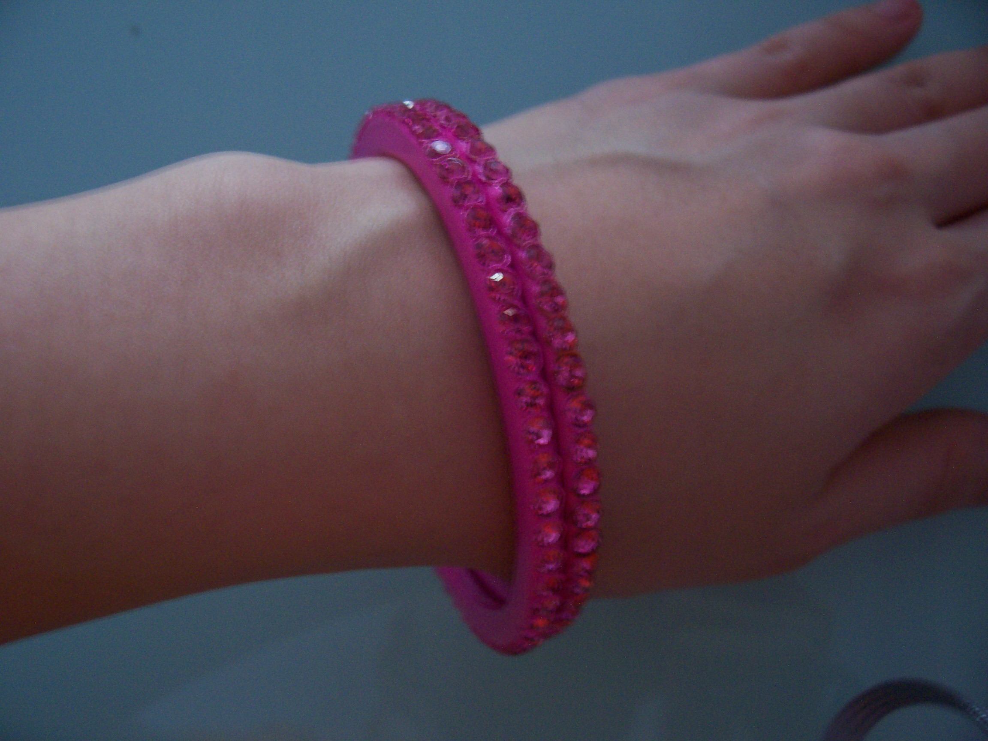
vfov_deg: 41.8
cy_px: 370
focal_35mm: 34
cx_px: 494
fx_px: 970
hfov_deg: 54.0
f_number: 2.7
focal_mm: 5.6
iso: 160
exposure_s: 1/8
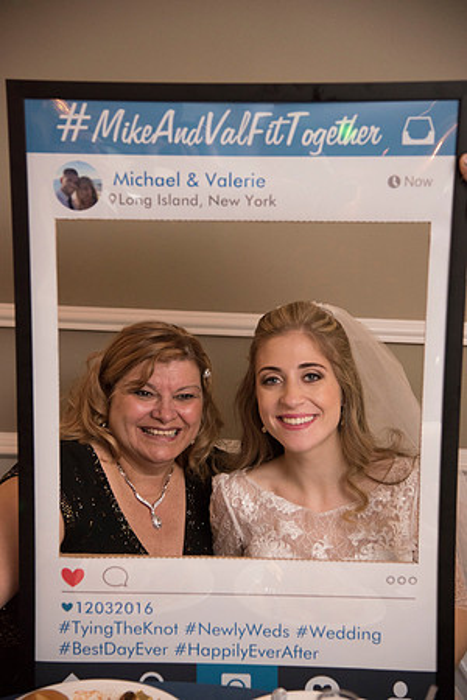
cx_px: 234
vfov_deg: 32.4
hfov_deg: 21.9
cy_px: 350
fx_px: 1206
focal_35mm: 62
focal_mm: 62
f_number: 4
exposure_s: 1/160
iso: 2000
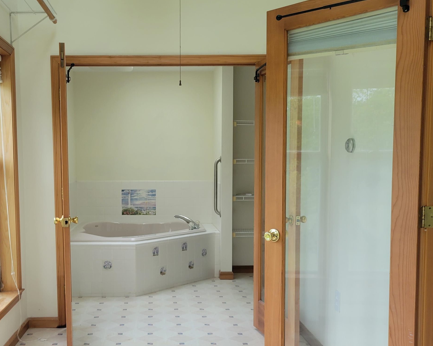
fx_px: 538
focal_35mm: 42
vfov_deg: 35.6
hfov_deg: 43.5
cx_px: 167
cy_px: 206
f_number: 1.8
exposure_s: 1/120
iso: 80
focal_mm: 5.4
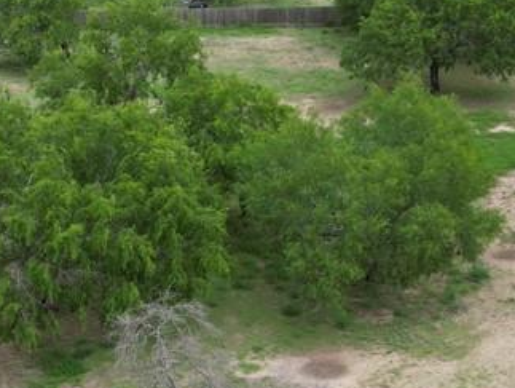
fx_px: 1132
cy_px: 412
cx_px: 265
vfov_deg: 18.8
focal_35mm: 76
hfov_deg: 25.6
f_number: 1.7
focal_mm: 6.72
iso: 100
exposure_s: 1/1250
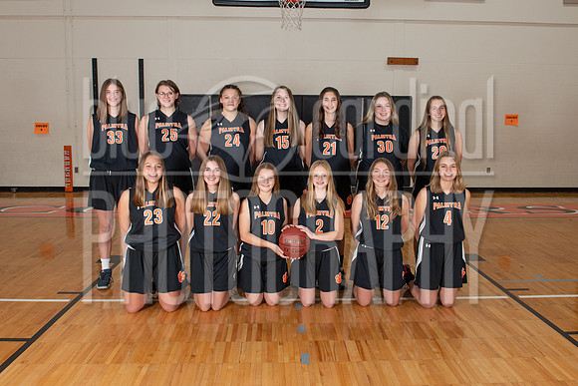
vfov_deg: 41.2
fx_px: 513
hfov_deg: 58.8
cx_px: 295
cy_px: 174
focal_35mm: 32
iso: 1000
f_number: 5.6
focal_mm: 24
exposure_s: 1/250
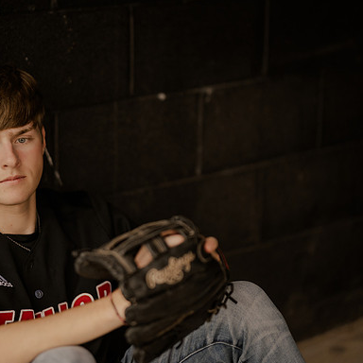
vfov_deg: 16.0
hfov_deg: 16.0
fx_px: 1293
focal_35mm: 109
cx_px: 135
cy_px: 182
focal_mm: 85
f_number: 1.4
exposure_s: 1/1600
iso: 800
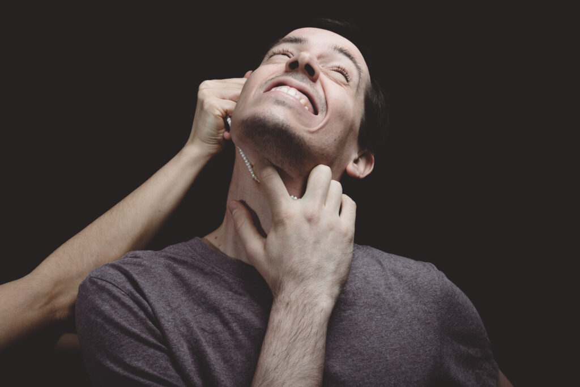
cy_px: 194
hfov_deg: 39.6
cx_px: 290
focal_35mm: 50
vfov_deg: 27.0
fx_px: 806
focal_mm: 50
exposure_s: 1/200
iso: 100
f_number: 11
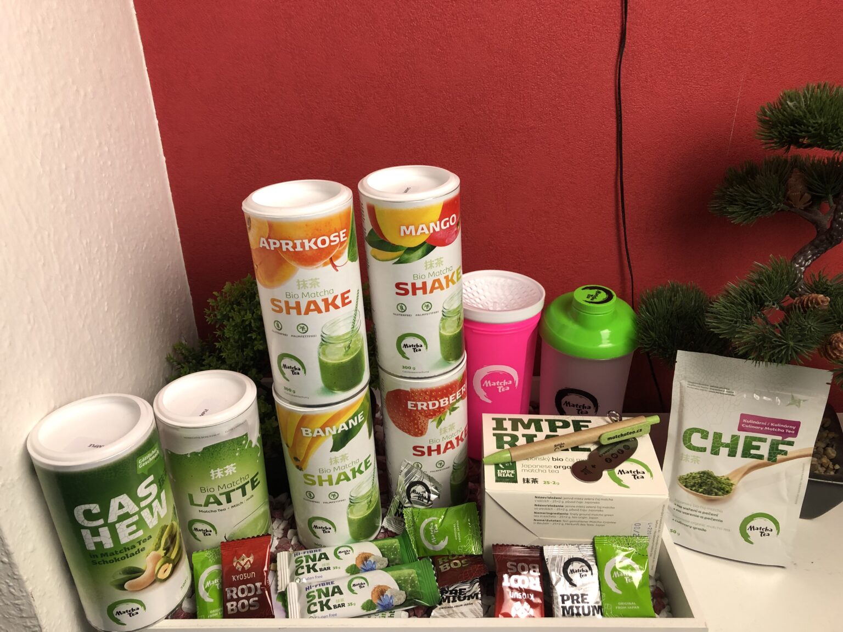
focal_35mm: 28
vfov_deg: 49.7
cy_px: 316
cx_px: 422
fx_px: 682
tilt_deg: -28.8
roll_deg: +0.8
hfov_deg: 63.4
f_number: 1.8
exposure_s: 1/25
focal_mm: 3.99
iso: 32
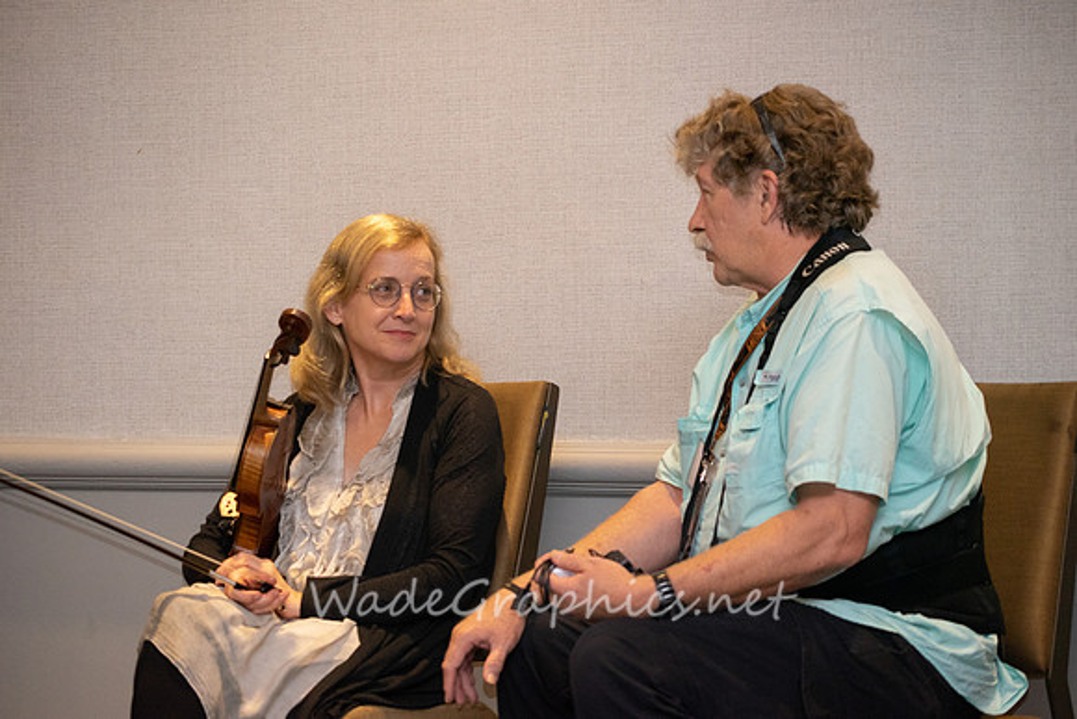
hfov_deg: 8.6
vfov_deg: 5.7
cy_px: 360
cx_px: 538
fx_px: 7181
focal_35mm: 240
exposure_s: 1/160
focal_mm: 240
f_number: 6.3
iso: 3200
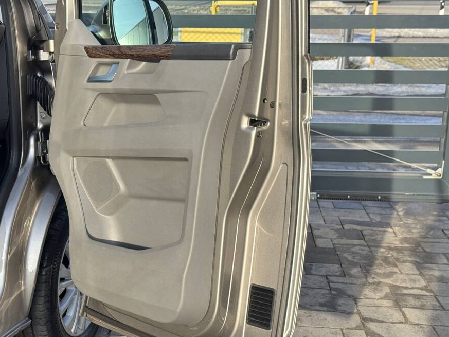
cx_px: 167
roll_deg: -1.4
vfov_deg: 22.2
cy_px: 209
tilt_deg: -15.3
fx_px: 856
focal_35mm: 66
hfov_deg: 29.3
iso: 64
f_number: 1.78
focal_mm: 6.76
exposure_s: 1/1043
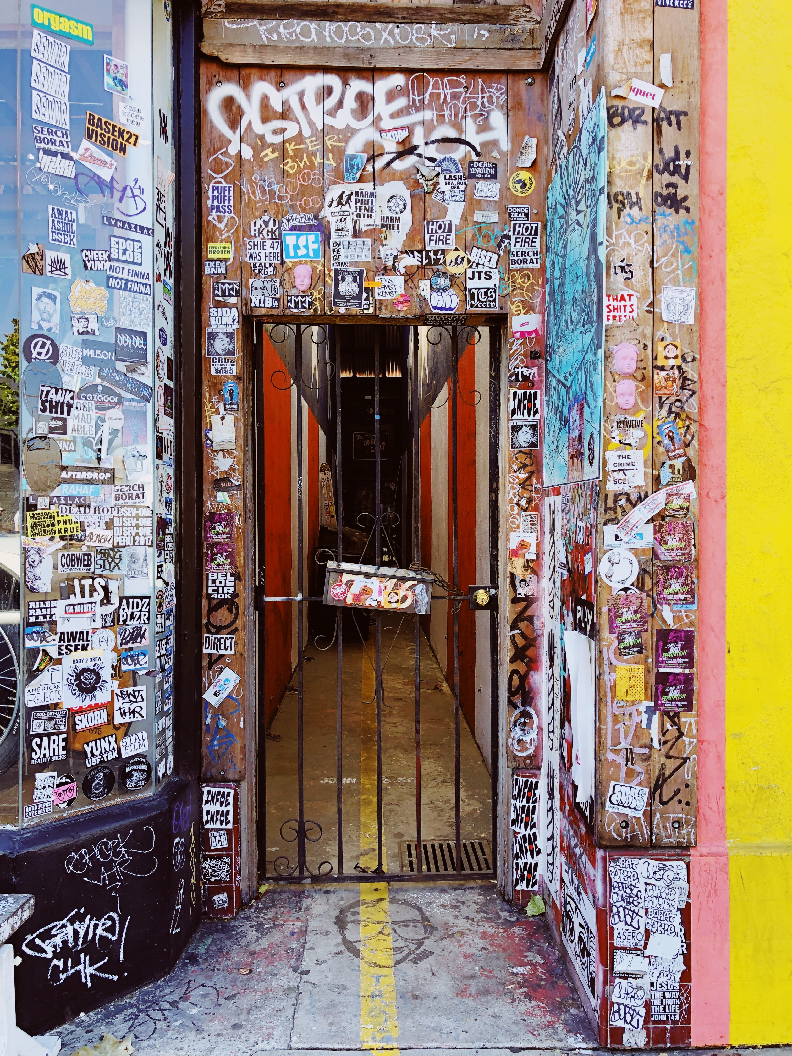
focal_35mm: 28
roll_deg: +0.2
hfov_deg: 49.7
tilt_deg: +0.0
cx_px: 396
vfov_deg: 63.4
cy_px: 528
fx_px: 854
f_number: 1.8
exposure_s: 1/120
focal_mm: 3.99
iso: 25
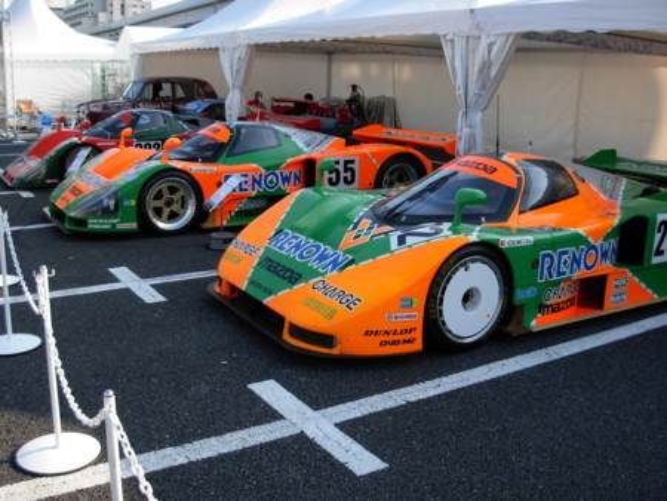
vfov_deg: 37.8
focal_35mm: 38
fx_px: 733
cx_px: 334
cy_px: 250
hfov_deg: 49.0
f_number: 2.9
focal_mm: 6.3
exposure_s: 1/497
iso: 79
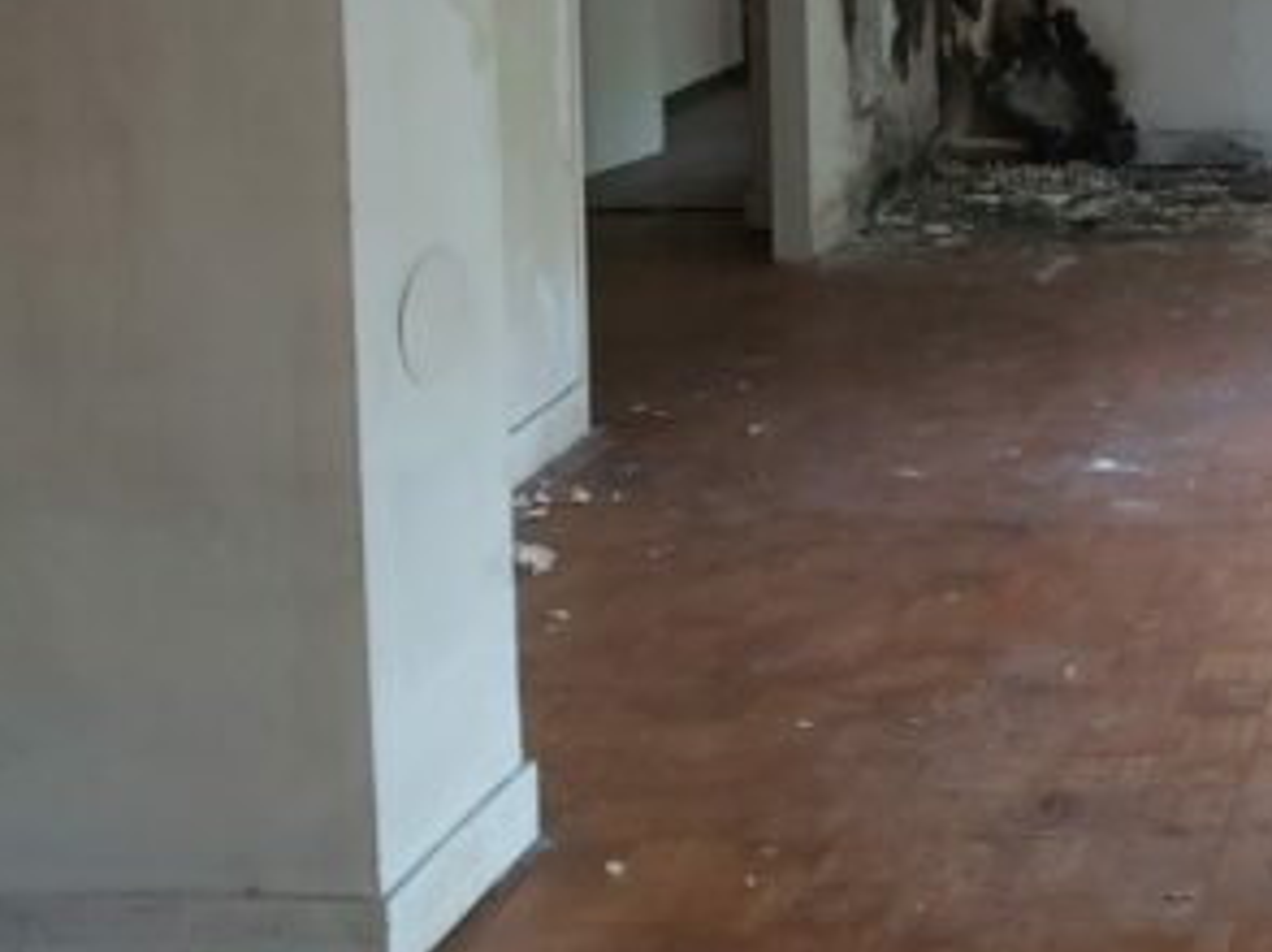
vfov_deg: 20.5
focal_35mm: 68
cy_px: -117
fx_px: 2497
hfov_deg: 24.9
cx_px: 1644
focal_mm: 3.92
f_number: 1.7
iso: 100
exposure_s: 1/50
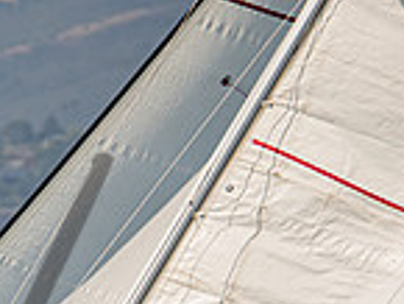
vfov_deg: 0.9
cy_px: 470
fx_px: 18362
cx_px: 150
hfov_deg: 1.3
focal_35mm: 1572
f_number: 8
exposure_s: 1/2000
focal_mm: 400
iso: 500
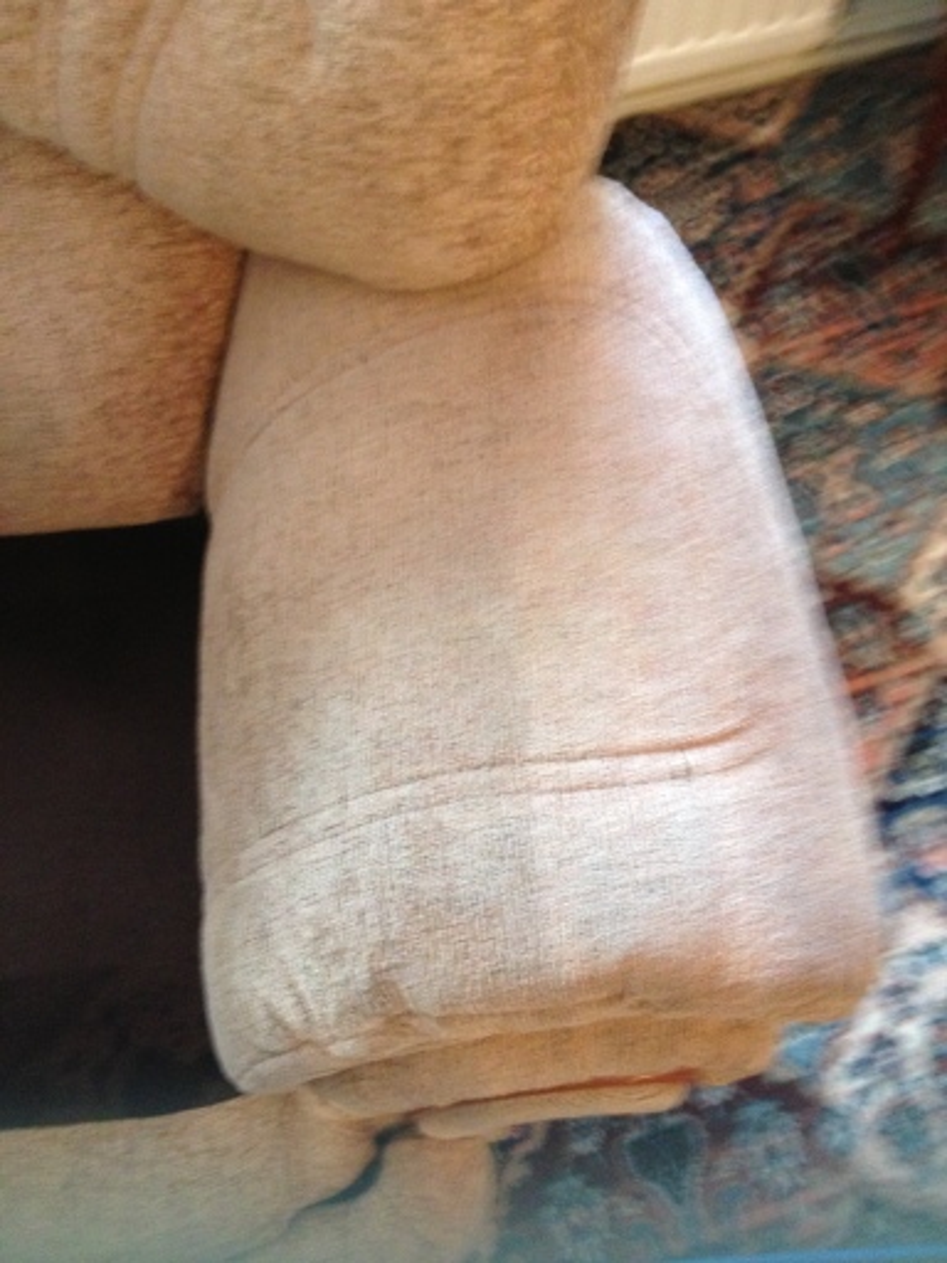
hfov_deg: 40.7
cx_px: 474
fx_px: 1277
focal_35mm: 35
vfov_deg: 52.6
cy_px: 632
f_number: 2.4
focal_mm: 4.28
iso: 320
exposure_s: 1/20
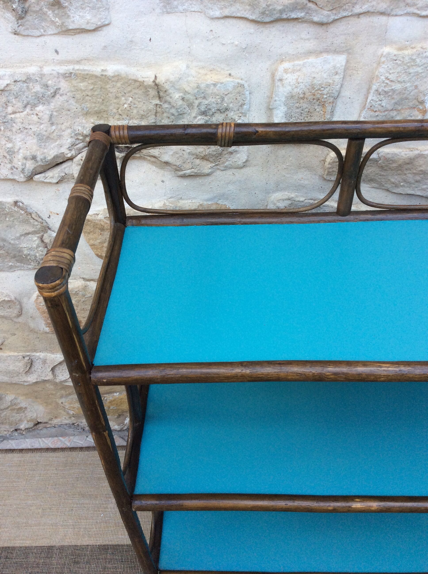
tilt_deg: -43.1
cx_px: 214
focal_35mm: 32
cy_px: 287
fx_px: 529
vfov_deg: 56.9
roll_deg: +2.8
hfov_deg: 44.1
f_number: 2.4
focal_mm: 3.3
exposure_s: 1/100
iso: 50
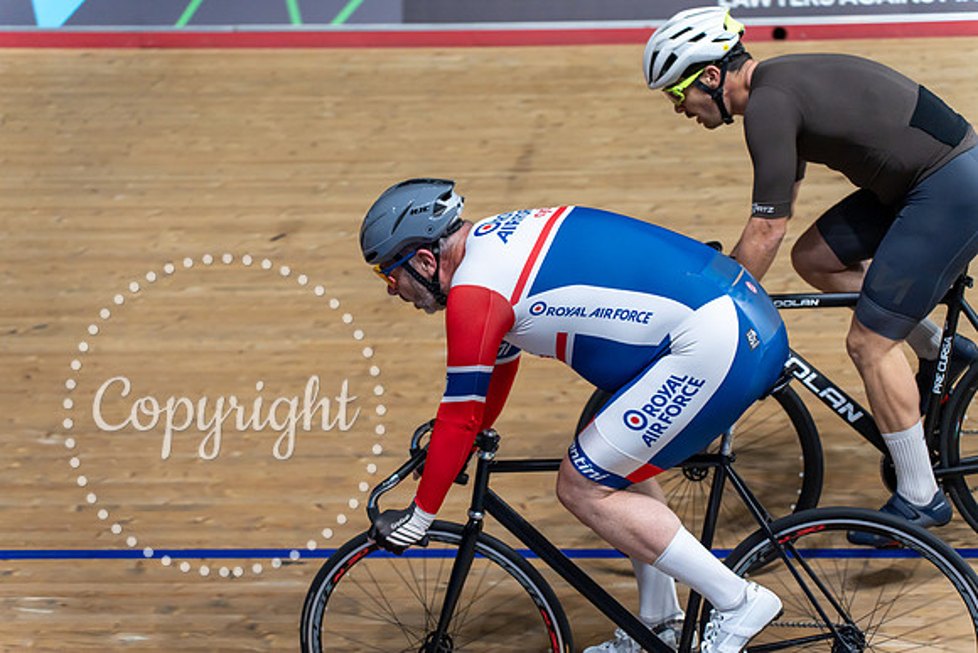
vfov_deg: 18.2
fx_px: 2038
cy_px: 326
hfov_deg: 27.0
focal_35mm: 75
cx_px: 489
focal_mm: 75
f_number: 2.8
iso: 3200
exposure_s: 1/1000
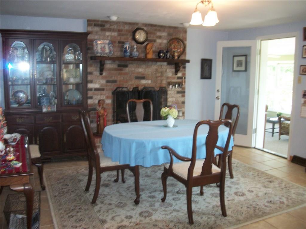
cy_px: 114
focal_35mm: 32
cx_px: 153
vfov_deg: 44.2
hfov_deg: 56.8
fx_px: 283
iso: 160
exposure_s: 1/30
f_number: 2.9
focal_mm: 5.7
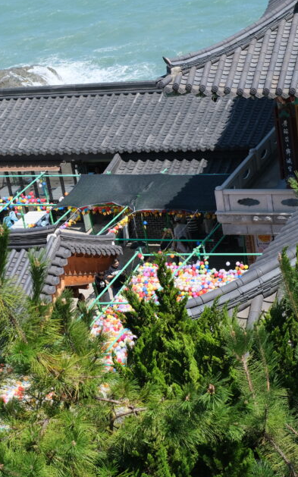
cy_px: 250
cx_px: 64
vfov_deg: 23.6
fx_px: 1144
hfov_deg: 14.8
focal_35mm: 88
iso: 320
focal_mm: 35
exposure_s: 1/950
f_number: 5
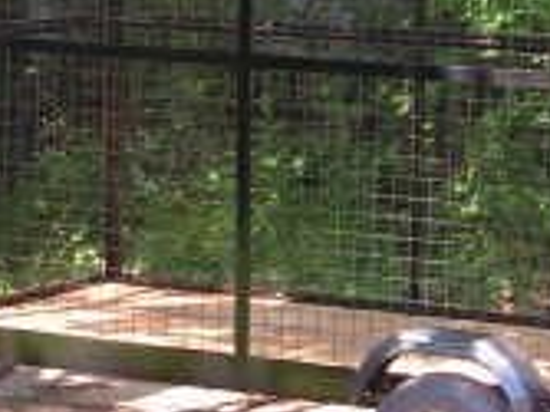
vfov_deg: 7.2
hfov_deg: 9.6
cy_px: 152
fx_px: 3271
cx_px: 329
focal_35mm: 206
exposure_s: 1/80
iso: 80
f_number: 3.2
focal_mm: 11.1
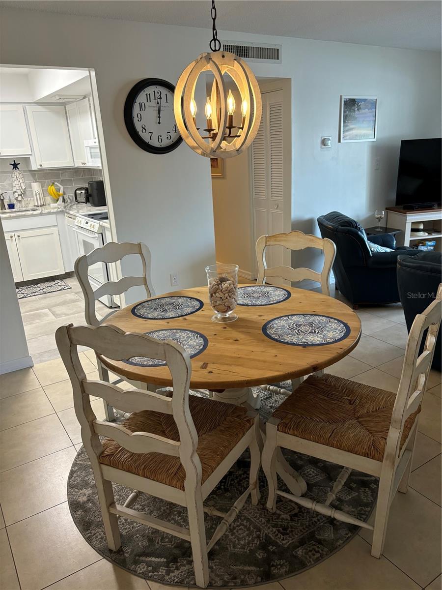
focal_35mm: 26
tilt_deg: -18.4
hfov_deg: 53.1
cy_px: 295
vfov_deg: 67.3
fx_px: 443
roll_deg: +2.2
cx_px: 221
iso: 160
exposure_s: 1/60
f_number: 1.6
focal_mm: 5.96
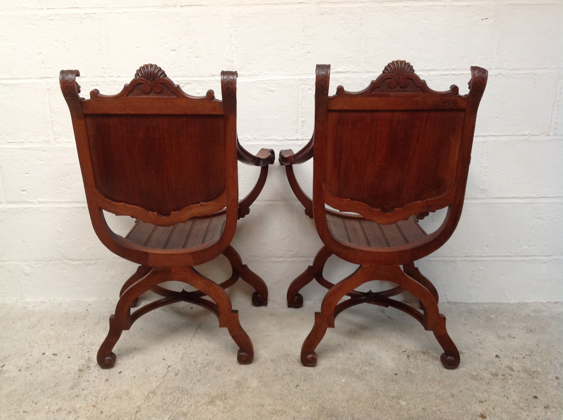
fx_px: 568
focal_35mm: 35
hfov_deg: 52.7
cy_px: 210
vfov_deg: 40.6
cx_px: 282
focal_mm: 4.28
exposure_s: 1/15
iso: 160
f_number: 2.4
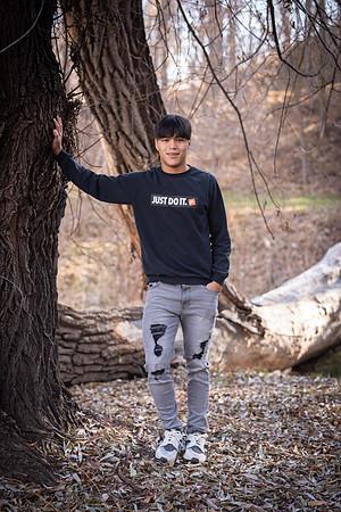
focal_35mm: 85
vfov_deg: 23.9
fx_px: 1208
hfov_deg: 16.1
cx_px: 170
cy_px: 256
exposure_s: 1/125
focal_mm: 85
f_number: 3.2
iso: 100
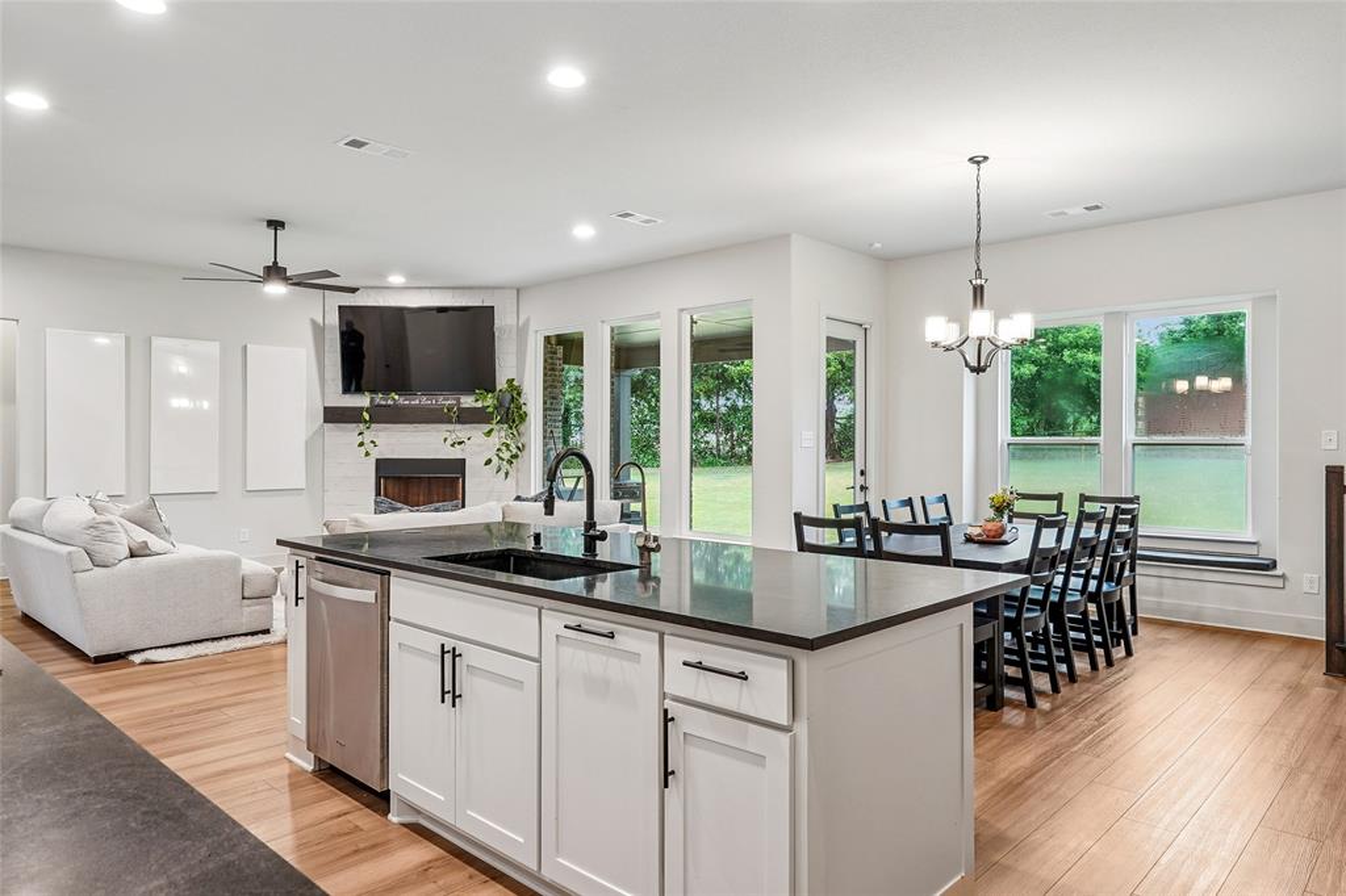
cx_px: 673
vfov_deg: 59.5
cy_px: 448
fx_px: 785
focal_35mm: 21
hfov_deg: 81.2
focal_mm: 14
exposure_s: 1/2
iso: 100
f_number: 9
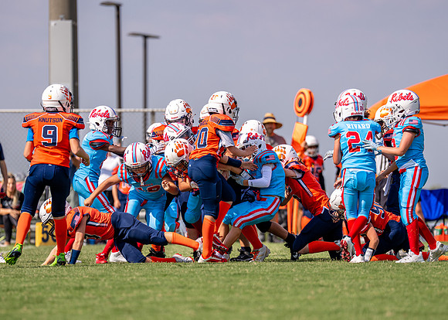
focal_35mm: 283
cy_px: 193
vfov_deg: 5.1
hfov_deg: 7.1
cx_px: 224
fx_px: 3601
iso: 125
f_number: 2.8
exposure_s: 1/3200
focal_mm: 200
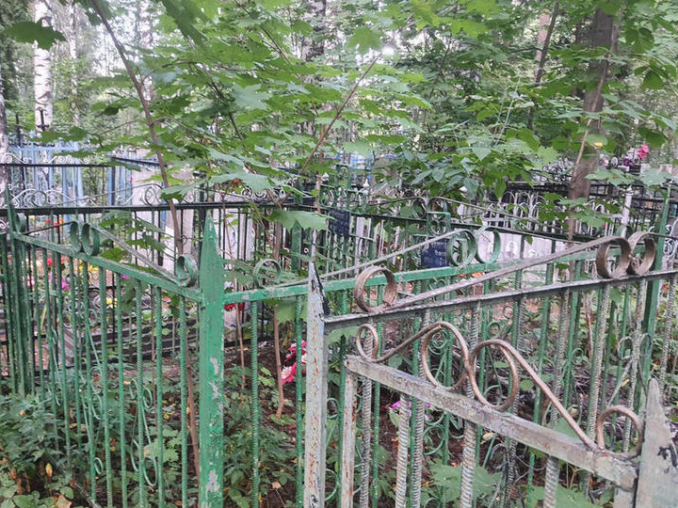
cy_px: 294
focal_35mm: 37
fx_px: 725
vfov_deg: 38.6
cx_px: 243
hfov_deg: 49.5
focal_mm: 4.32
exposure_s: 1/100
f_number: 1.7
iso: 200
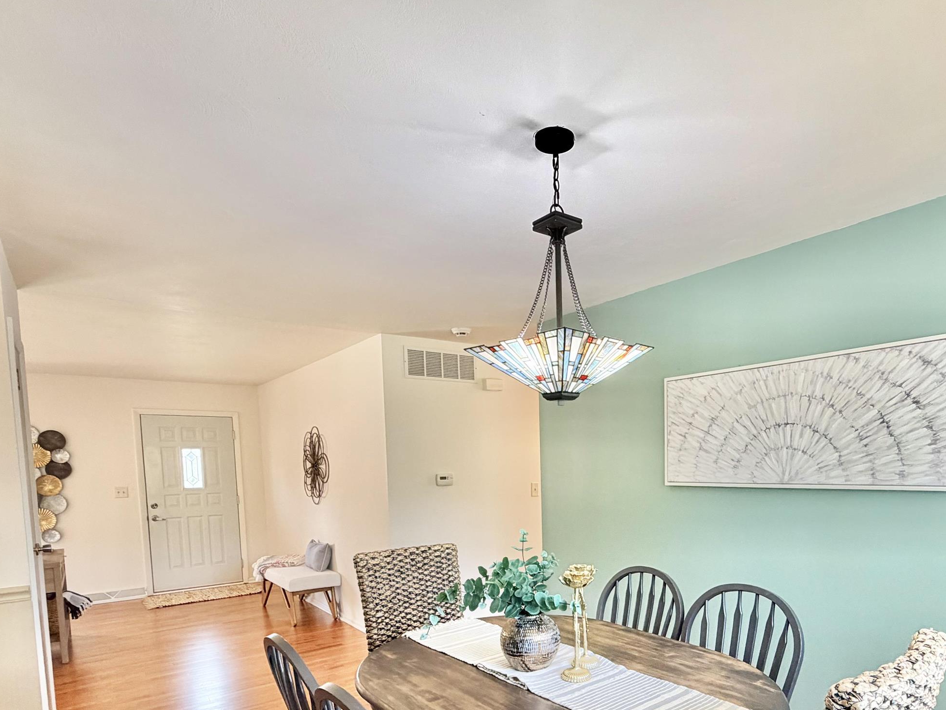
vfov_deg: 58.7
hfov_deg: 75.4
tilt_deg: -4.5
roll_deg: +2.0
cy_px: 509
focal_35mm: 22
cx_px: 575
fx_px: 601
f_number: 2.2
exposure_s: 1/60
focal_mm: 2.22
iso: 200
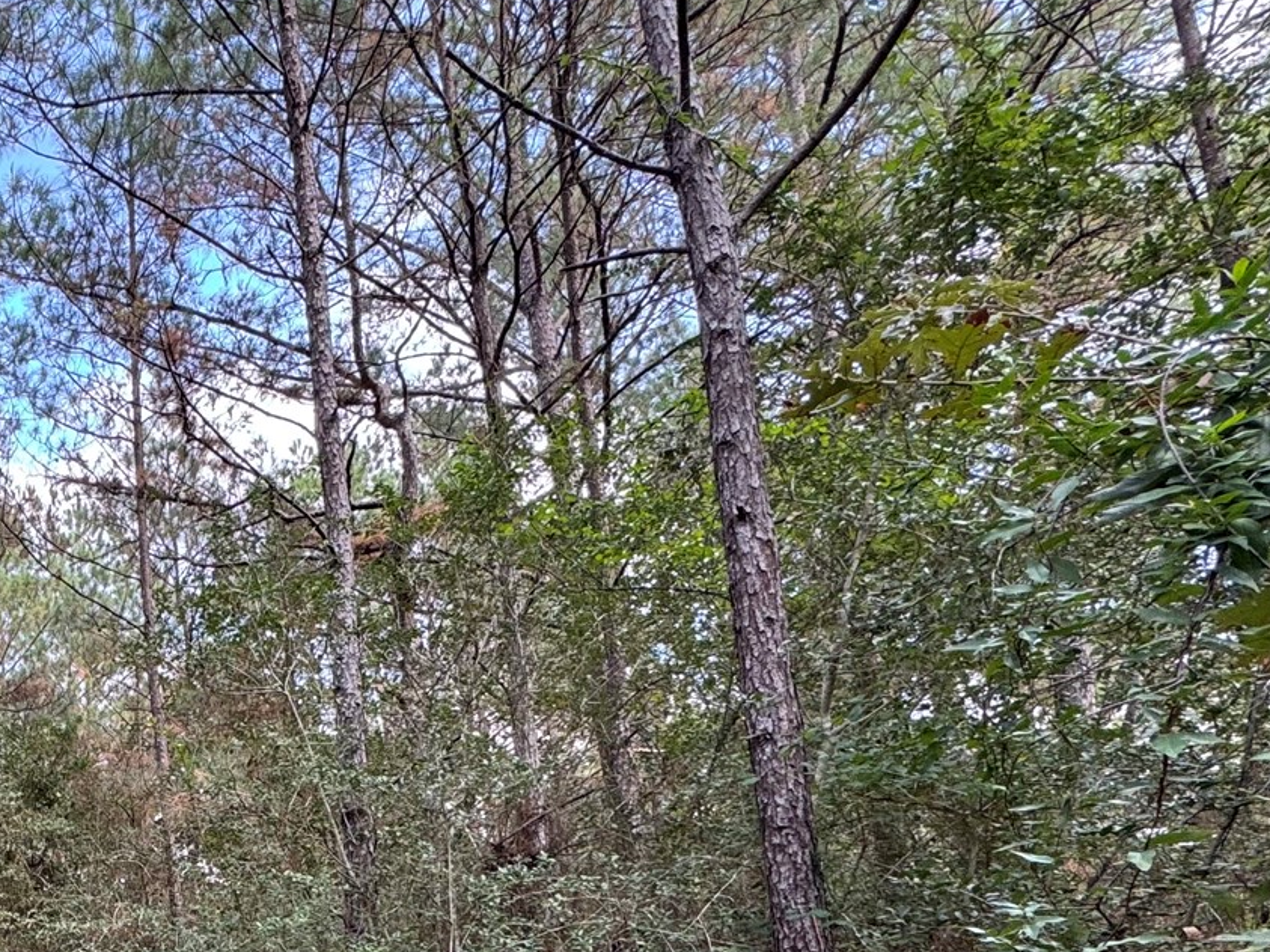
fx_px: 1247
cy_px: 966
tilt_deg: +9.5
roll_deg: +0.7
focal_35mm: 34
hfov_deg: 42.6
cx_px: -122
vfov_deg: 37.1
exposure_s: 1/99
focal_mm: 2.22
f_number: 2.2
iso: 64
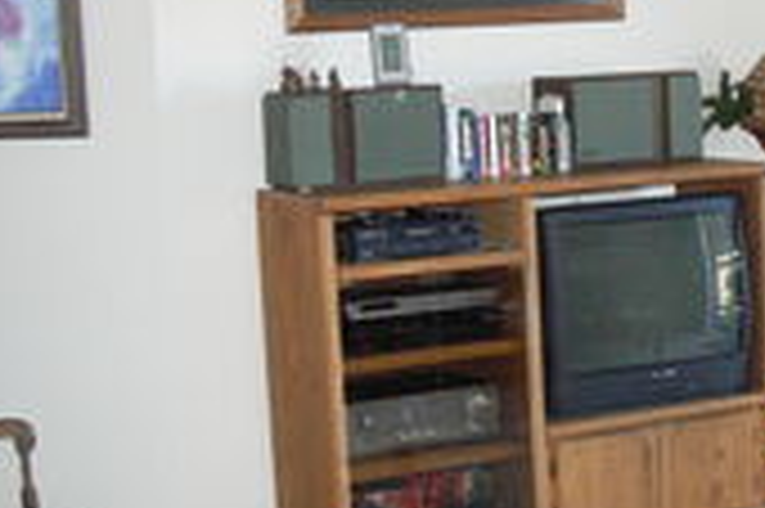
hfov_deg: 24.5
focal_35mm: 81
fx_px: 1720
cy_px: 265
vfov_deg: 16.8
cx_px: 652
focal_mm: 6
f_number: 2.8
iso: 200
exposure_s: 1/25
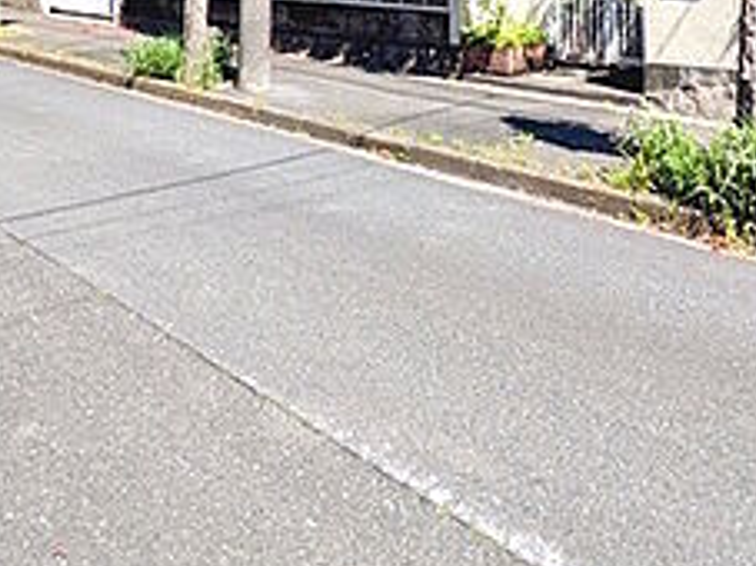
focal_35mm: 37
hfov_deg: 50.1
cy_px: -80
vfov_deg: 33.0
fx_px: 808
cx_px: 350
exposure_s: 1/1437
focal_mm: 1.83
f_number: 2.2
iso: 49
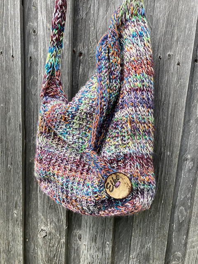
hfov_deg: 49.7
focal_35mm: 28
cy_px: 132
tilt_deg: -14.0
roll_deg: -3.2
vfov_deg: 63.4
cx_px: 99
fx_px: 214
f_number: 1.8
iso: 20
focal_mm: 3.99
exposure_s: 1/360
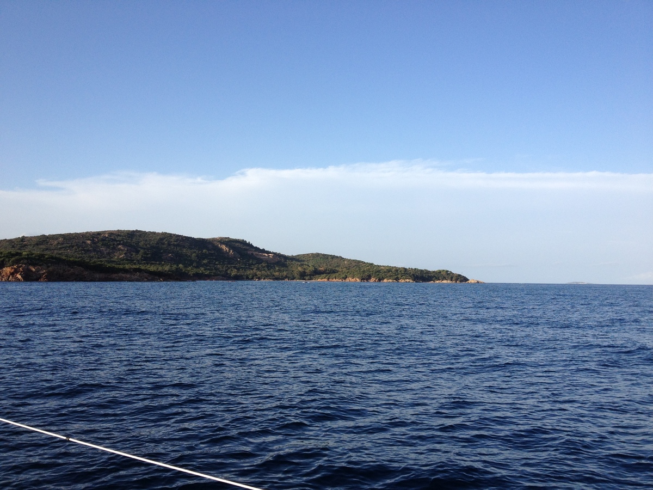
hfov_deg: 52.6
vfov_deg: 40.7
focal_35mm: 35
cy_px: 245
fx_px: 660
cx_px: 326
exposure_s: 1/1255
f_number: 2.4
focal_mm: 4.28
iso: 64
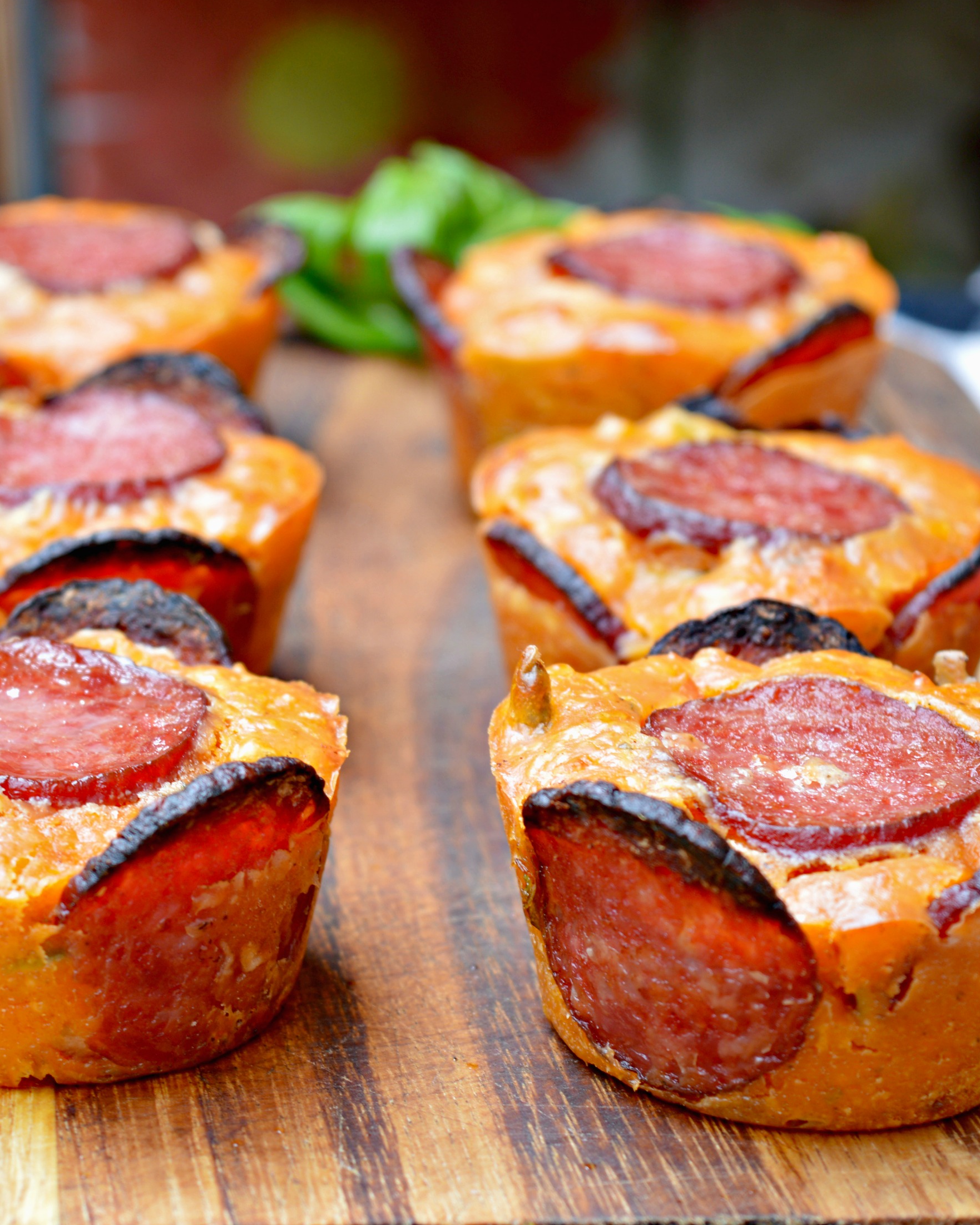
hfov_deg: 13.2
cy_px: 613
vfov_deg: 16.5
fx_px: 4232
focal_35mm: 117
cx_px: 318
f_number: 5.6
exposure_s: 1/15
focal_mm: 55
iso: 100
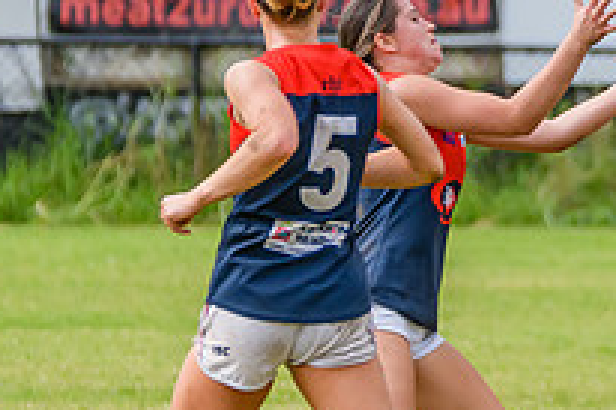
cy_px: 349
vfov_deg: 0.9
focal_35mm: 1511
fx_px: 25834
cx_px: 926
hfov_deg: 1.4
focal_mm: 300
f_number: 6.3
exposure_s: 1/1600
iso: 800
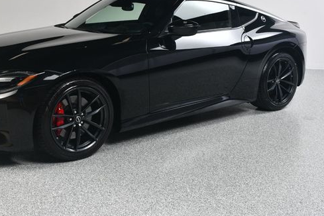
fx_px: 459
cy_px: 79
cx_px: 119
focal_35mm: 51
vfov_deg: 26.4
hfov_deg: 38.6
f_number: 10
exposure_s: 1/160
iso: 100
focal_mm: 26
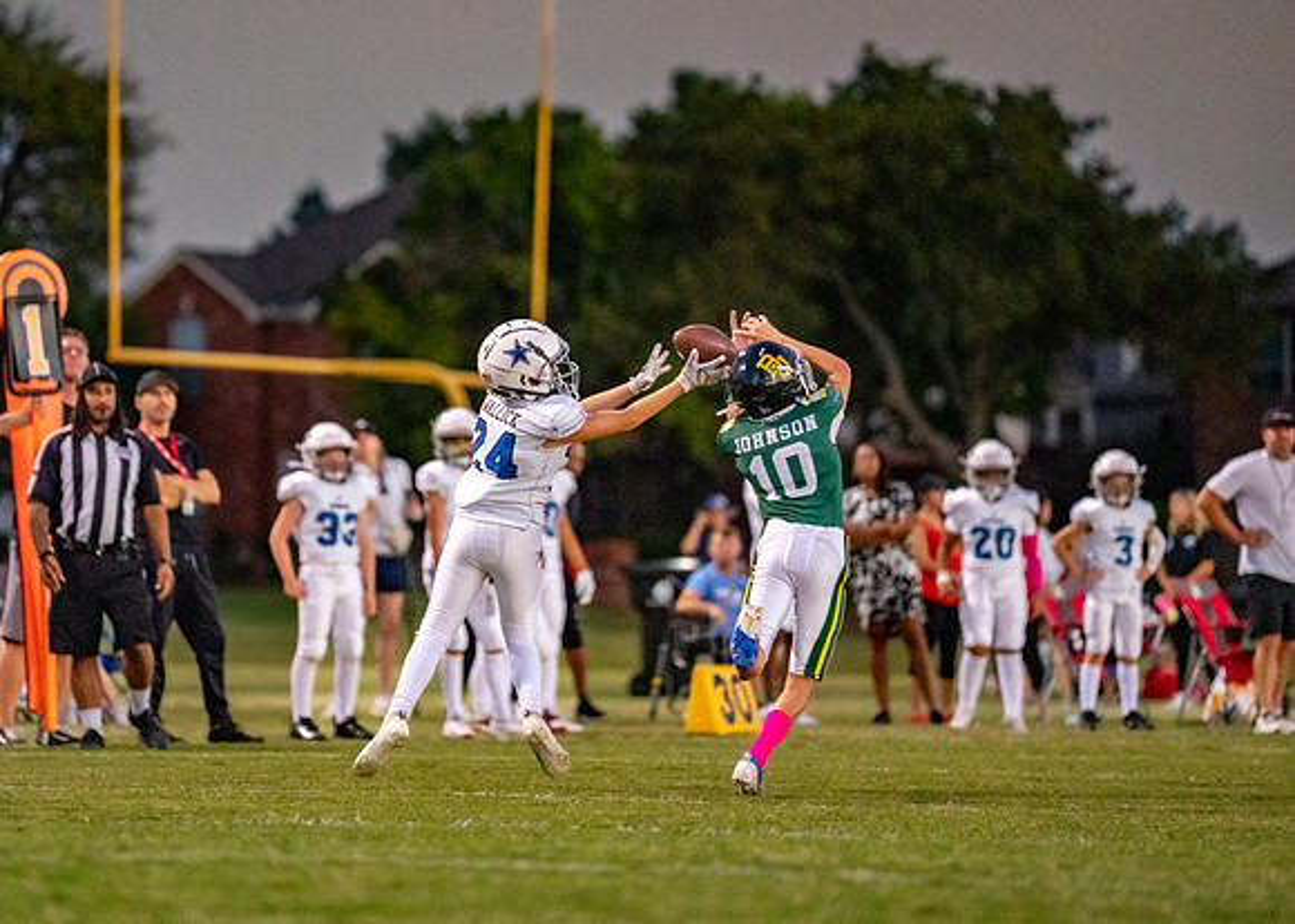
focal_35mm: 253
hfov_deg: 8.0
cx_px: 465
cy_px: 399
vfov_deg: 5.7
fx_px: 9301
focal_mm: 200
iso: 4000
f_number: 2.8
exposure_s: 1/1250
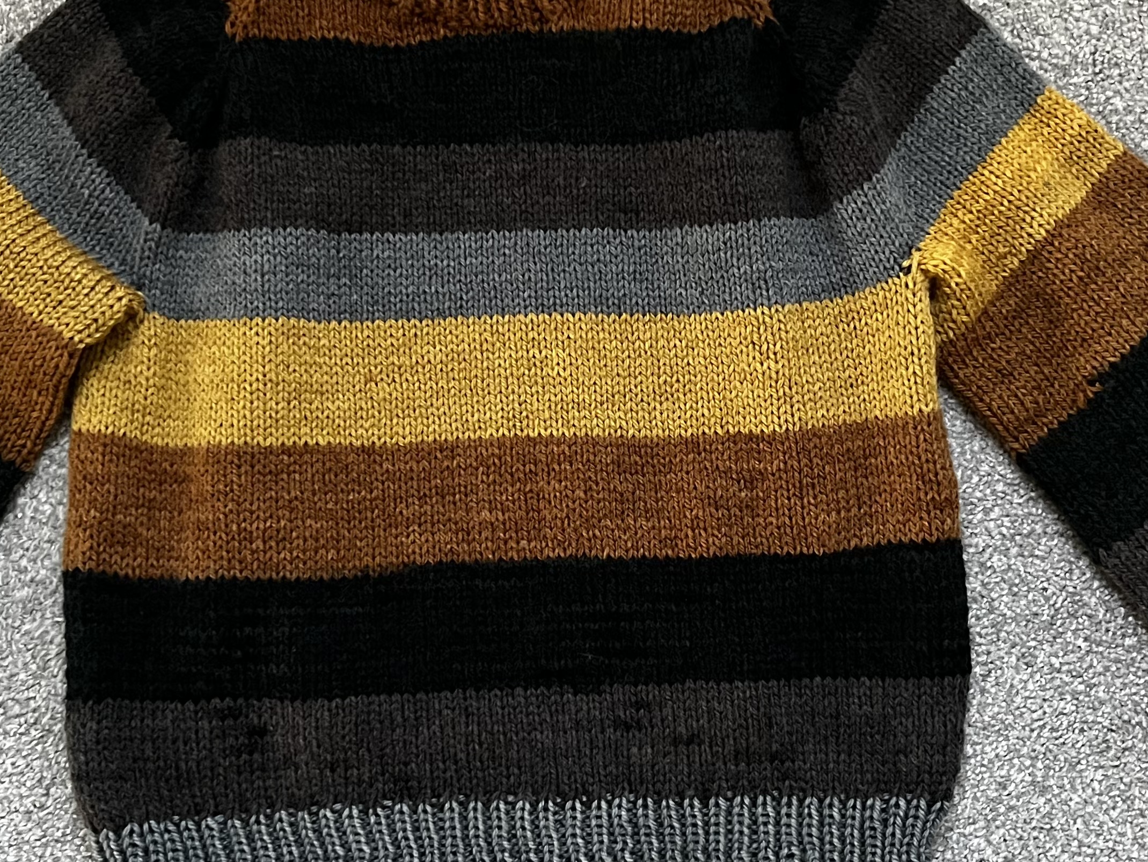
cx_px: 562
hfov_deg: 38.9
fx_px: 1625
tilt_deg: -84.8
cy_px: 425
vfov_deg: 29.7
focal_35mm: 49
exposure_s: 1/36
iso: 640
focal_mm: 5.1
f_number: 1.6
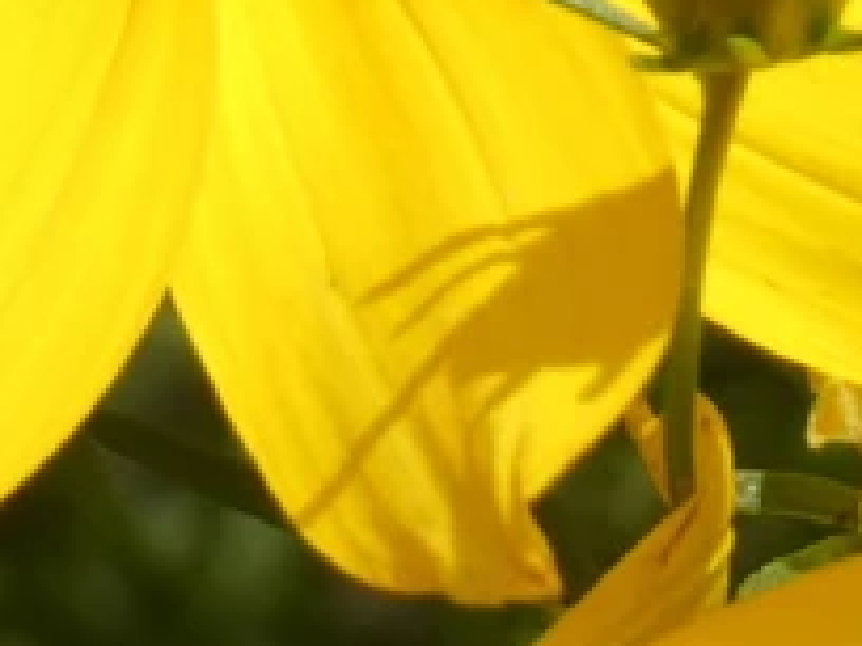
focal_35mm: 1096
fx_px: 27292
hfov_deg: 1.8
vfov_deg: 1.4
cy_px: -304
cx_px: 270
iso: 80
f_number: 7.1
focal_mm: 62.7
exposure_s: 1/160
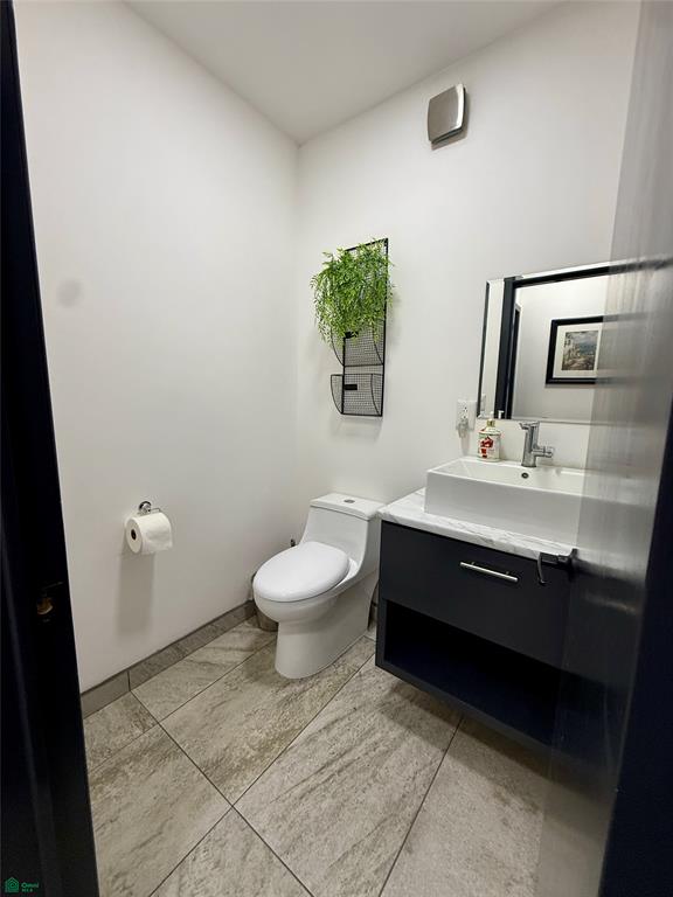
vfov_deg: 102.1
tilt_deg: -8.7
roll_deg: -1.5
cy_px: 448
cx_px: 336
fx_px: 363
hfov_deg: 85.7
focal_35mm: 14
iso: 200
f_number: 2.2
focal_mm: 2.22
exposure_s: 1/120
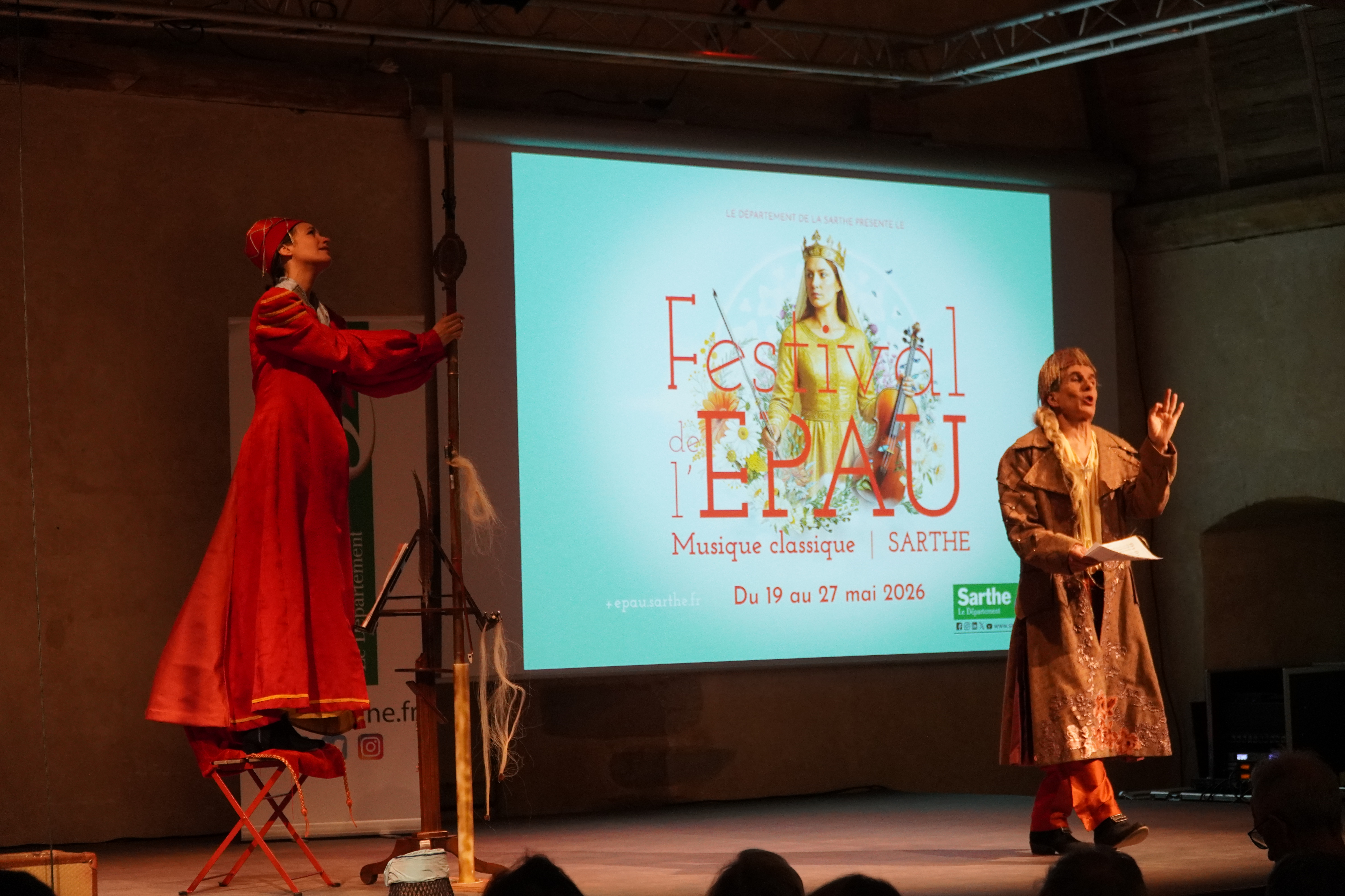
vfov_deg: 18.5
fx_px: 2746
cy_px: 448
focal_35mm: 74
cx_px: 672
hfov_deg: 27.5
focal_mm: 49
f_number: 4
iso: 2000
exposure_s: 1/160
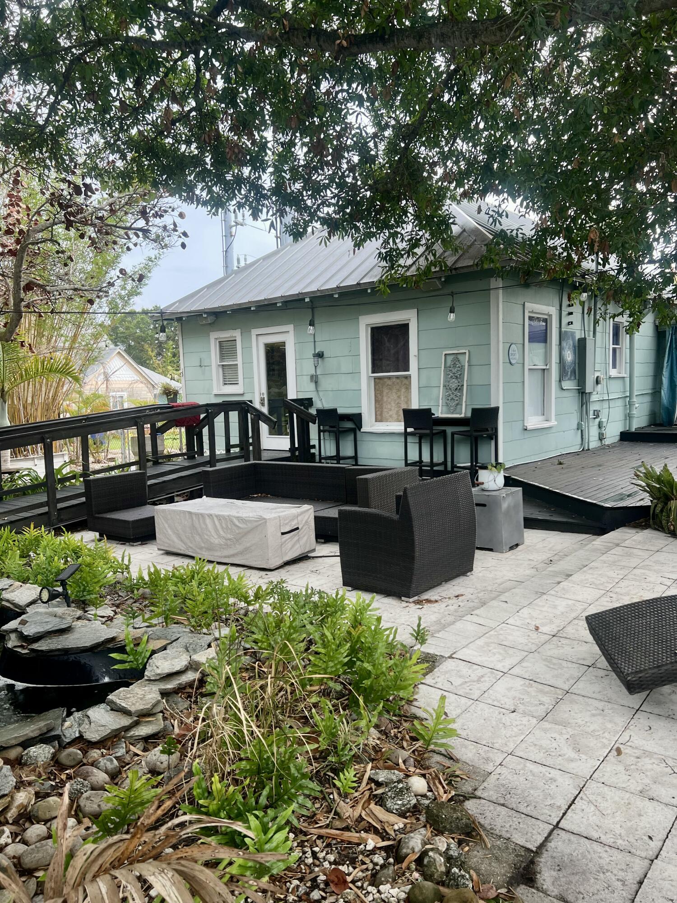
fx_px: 678
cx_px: 338
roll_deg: +1.5
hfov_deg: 53.1
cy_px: 452
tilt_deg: -7.3
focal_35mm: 26
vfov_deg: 67.3
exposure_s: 1/279
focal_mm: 5.7
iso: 40
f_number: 1.5
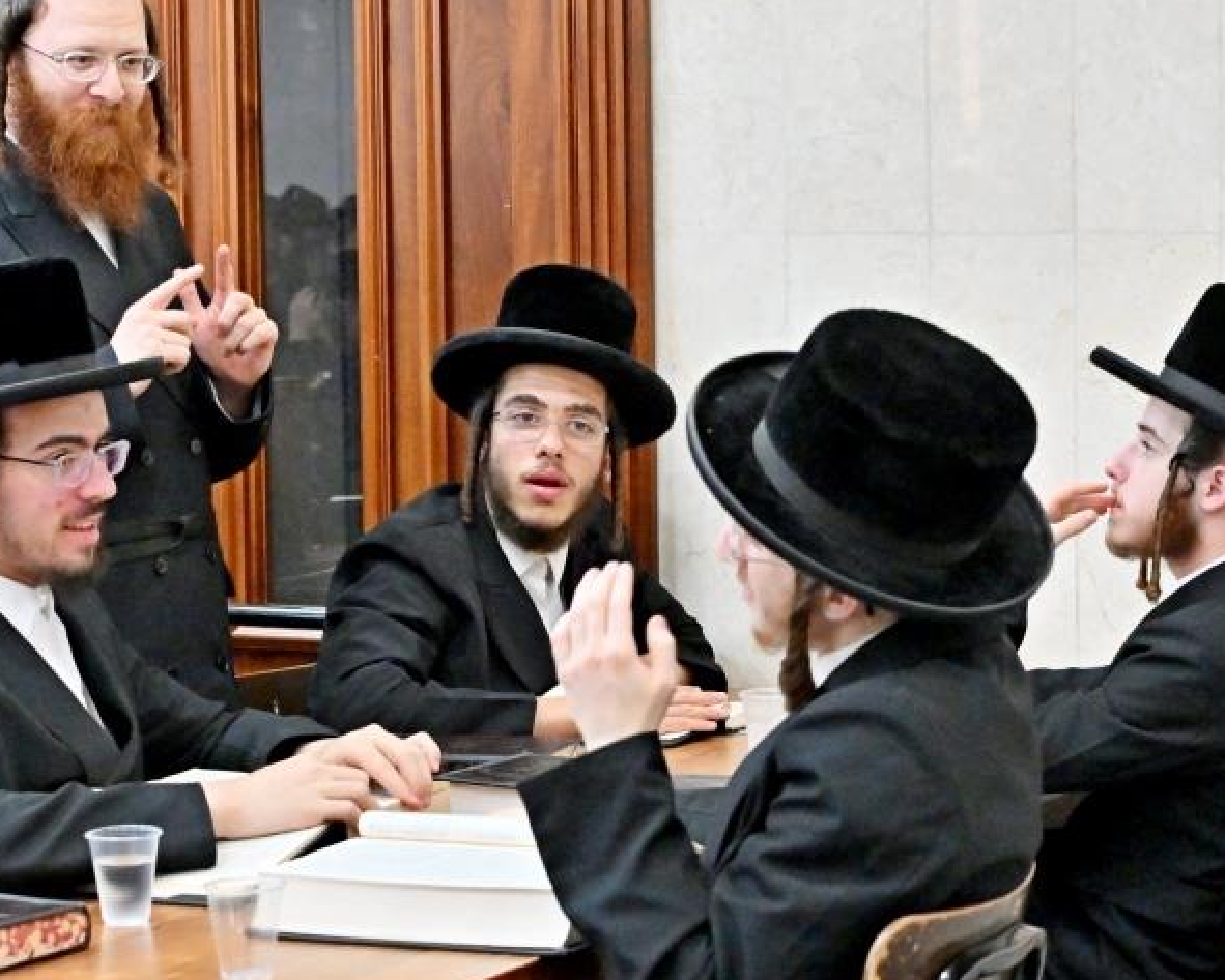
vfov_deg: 14.8
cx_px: 549
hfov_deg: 18.4
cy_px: 469
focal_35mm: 104
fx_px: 3771
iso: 2000
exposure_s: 1/250
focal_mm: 43
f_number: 4
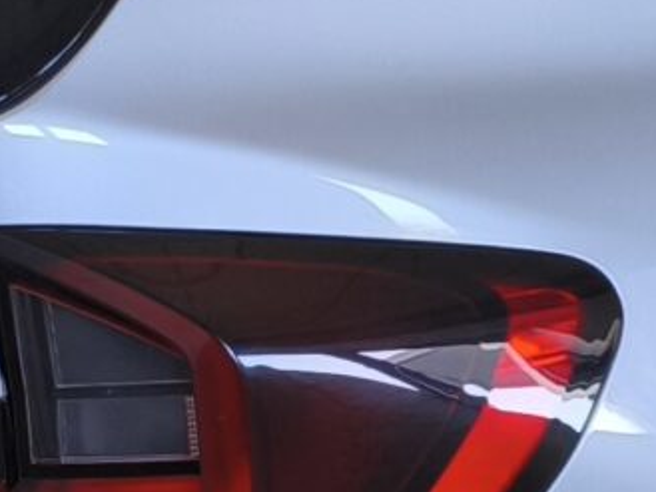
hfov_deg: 11.0
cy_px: 496
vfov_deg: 8.3
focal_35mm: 179
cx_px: 315
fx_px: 3393
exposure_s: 1/100
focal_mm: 5.35
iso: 250
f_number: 1.7
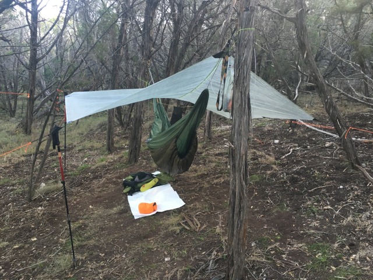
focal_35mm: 29
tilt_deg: -9.6
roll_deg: -1.9
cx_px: 186
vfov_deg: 48.2
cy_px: 140
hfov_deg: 61.7
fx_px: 312
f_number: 2.2
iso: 80
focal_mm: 4.15
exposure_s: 1/30
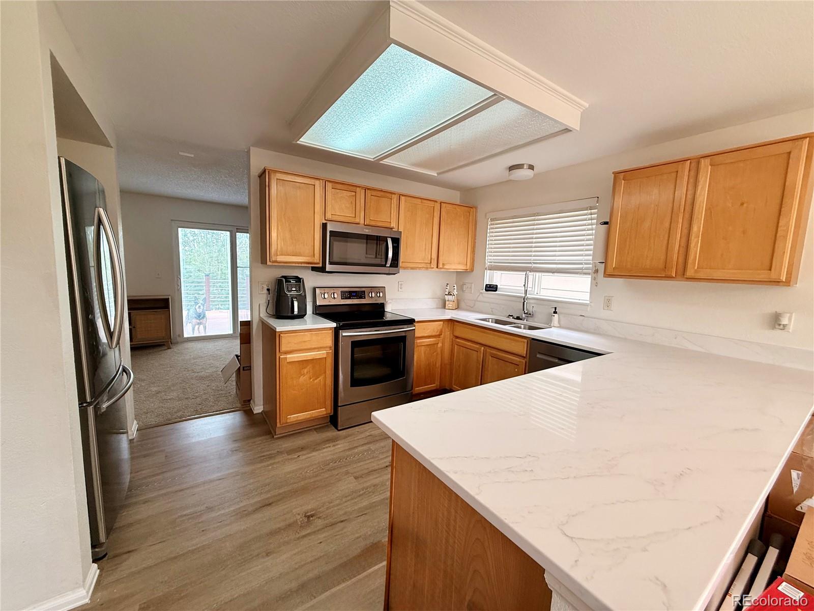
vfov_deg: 85.7
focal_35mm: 14
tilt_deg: -6.2
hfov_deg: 102.1
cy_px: 306
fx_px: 329
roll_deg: -2.4
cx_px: 407
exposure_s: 1/120
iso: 125
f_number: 2.2
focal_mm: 2.22
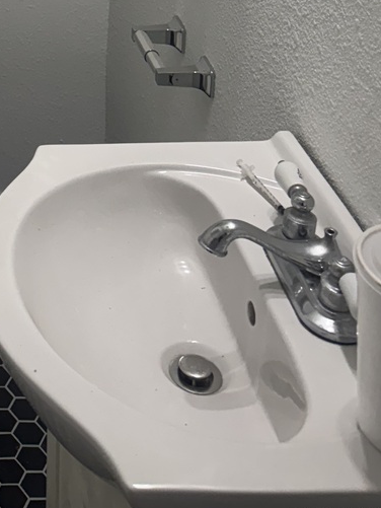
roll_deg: +1.2
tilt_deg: -11.3
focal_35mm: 69
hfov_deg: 19.3
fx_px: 1012
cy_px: -207
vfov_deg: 23.7
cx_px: -149
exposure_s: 1/120
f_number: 1.78
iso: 125
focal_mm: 6.76
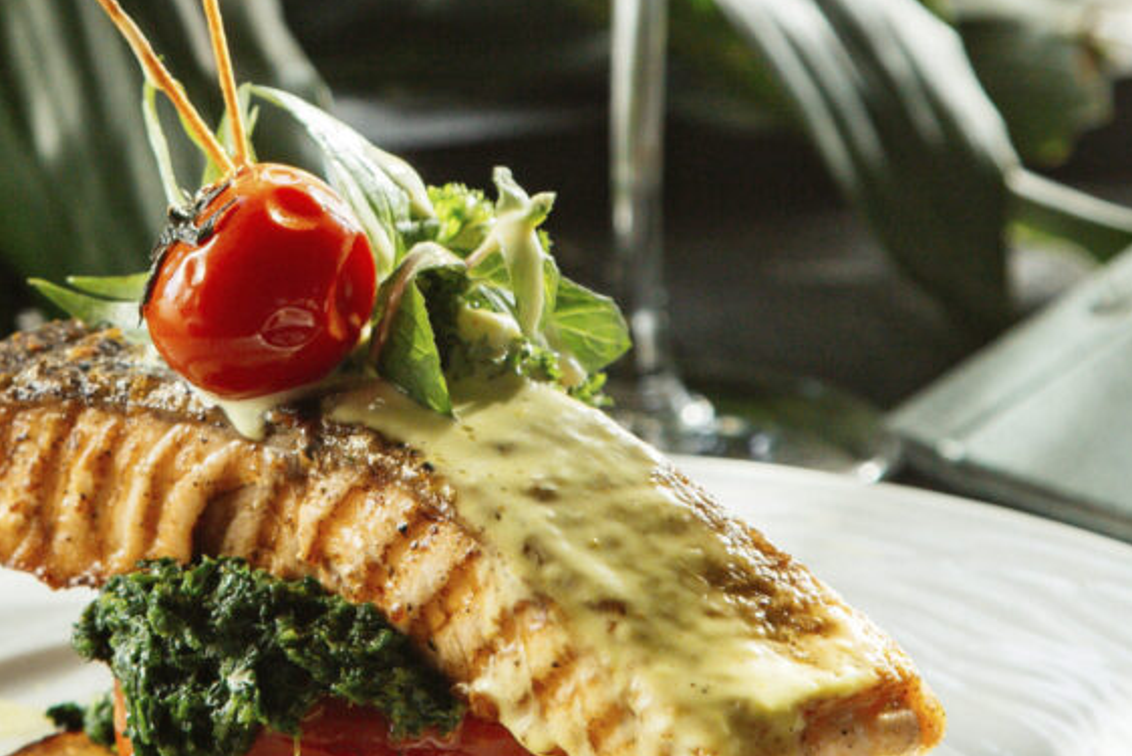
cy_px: 162
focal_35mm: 246
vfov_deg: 5.6
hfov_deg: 8.4
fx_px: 7737
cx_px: 417
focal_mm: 135
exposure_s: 1/500
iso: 100
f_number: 4
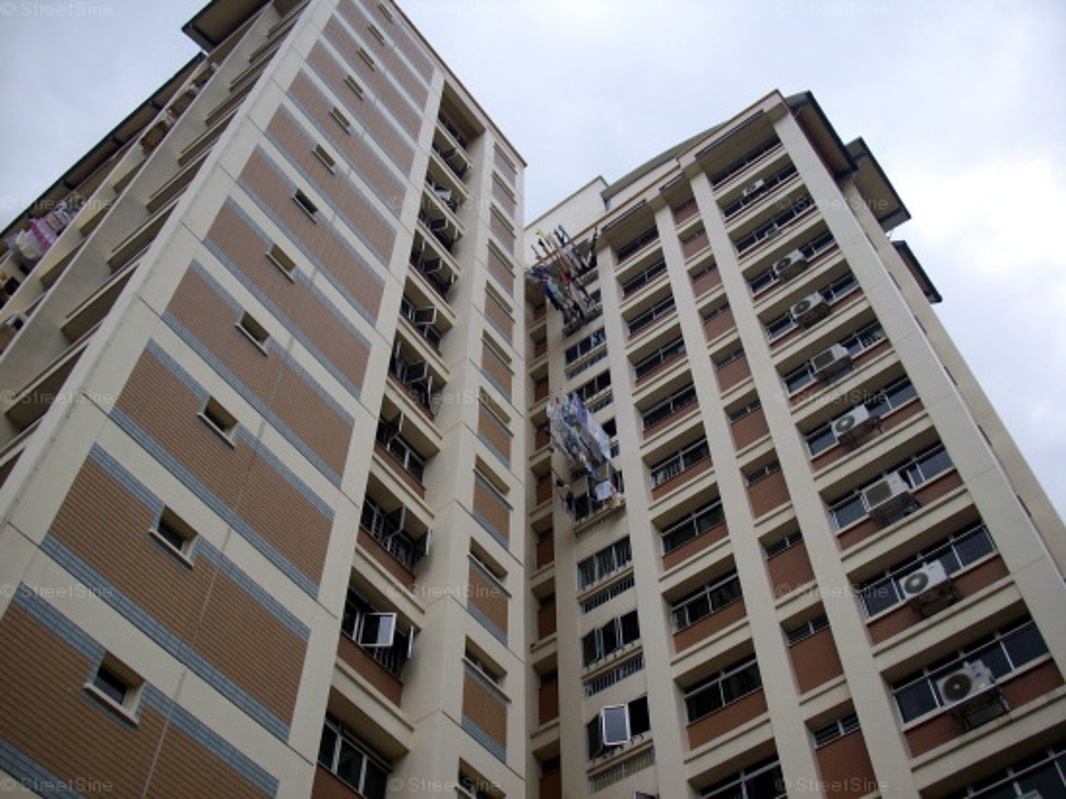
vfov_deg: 38.6
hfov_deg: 50.2
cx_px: 533
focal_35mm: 37
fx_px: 1139
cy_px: 400
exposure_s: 1/250
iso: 80
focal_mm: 6.2
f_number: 5.6
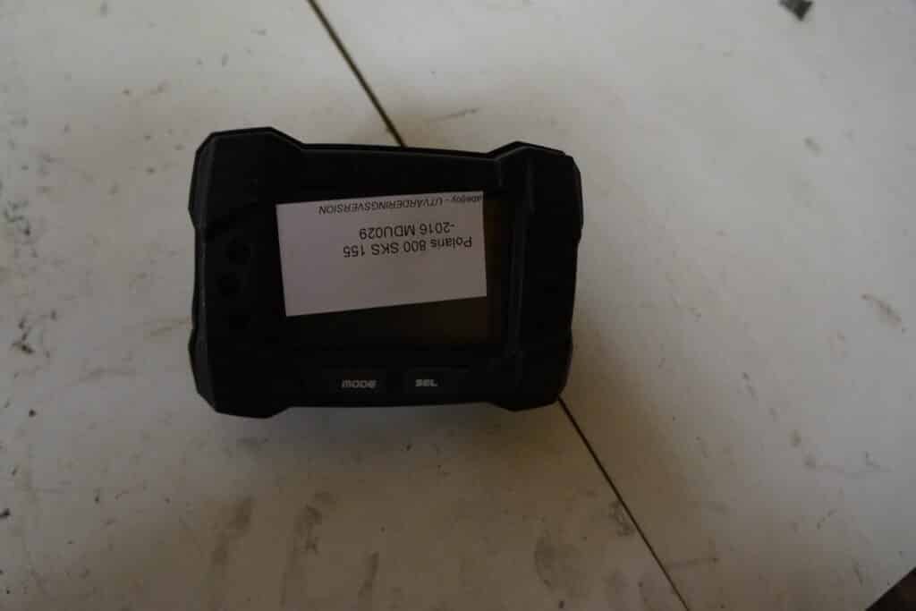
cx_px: 458
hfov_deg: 67.4
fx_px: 687
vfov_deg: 47.9
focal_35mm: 27
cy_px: 306
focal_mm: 18
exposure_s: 1/60
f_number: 4
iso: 3200
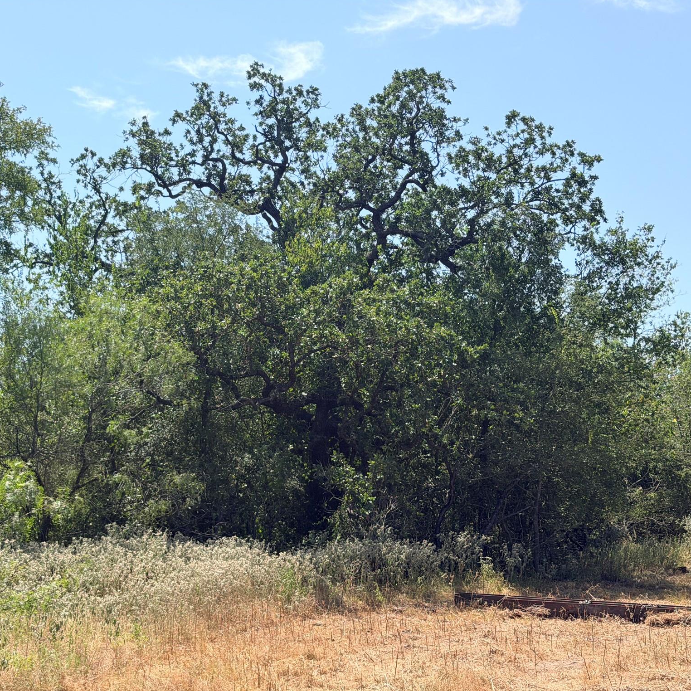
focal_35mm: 57
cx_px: 245
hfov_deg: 29.9
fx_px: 1287
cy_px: 346
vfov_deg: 30.0
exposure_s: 1/3378
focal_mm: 6.76
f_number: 1.78
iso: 64
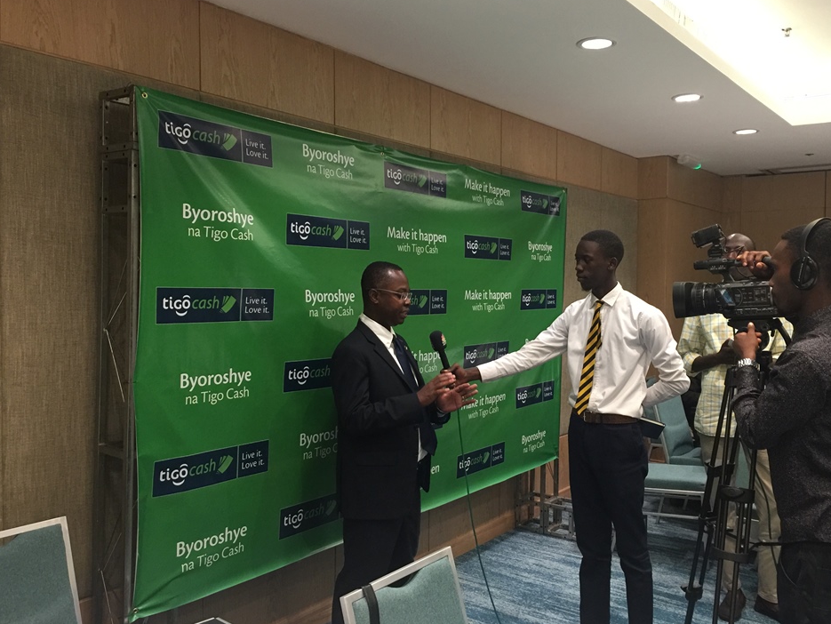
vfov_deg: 45.5
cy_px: 306
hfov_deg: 58.3
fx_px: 744
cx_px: 441
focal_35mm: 31
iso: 125
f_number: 2.2
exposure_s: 1/17
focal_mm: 4.15
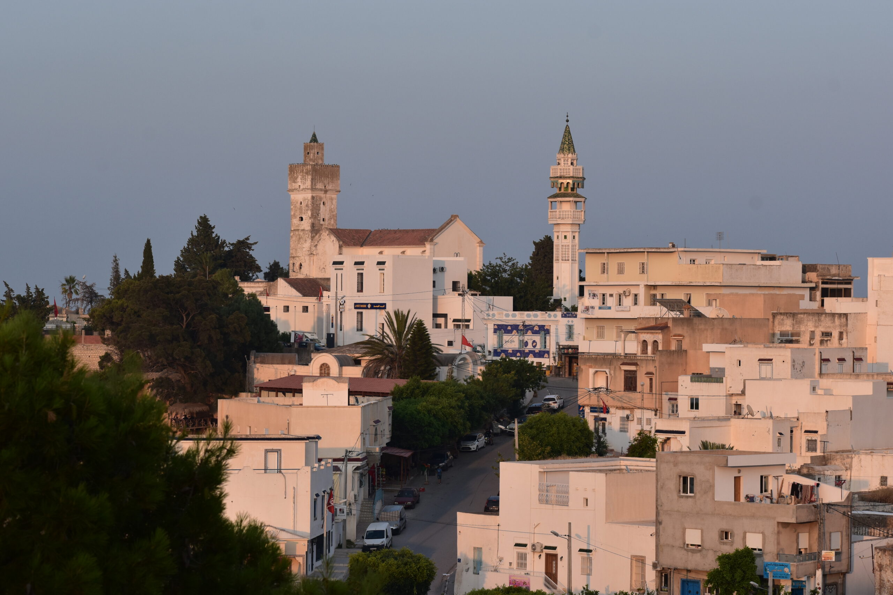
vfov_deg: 10.8
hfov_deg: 16.1
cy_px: 298
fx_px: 3163
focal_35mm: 128
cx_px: 446
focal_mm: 85
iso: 400
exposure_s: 1/320
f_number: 10
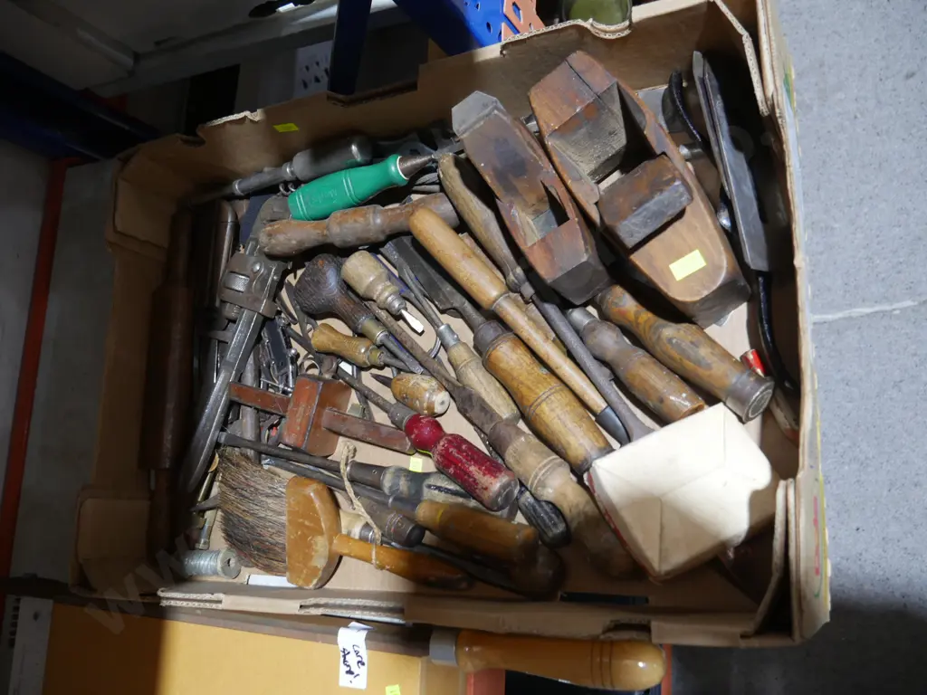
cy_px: 348
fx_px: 803
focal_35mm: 30
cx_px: 464
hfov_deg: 60.0
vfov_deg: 46.8
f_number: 3.6
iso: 640
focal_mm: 15
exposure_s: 1/60
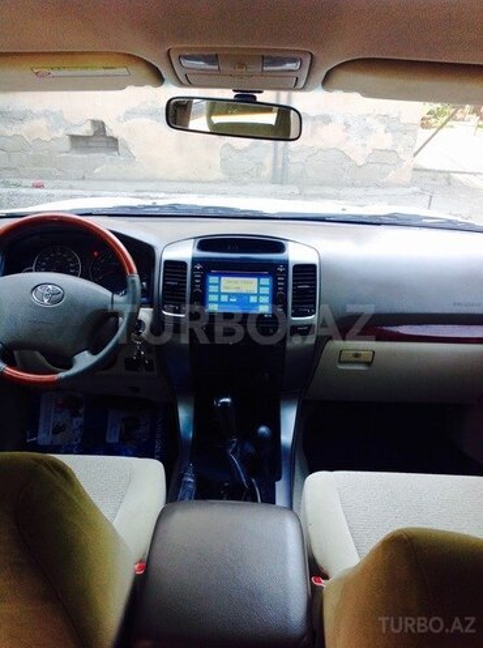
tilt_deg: -23.8
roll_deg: -1.5
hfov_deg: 40.6
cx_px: 242
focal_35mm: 35
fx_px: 653
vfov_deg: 52.7
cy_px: 324
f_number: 2.4
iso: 64
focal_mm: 4.28
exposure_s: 1/120
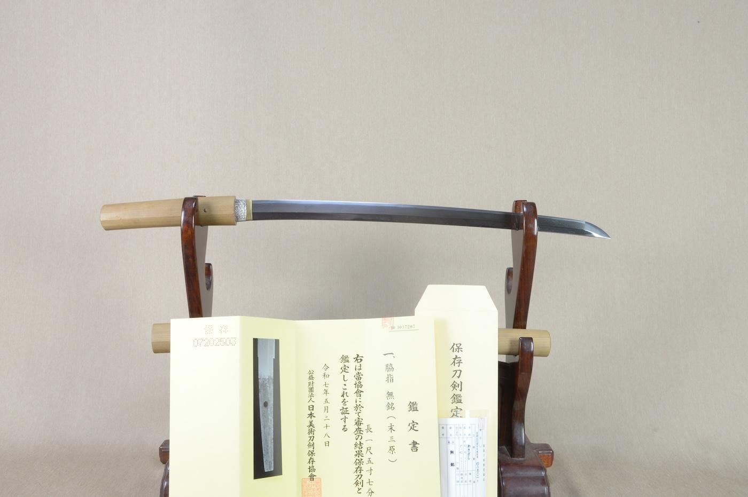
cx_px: 374
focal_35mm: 30
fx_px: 623
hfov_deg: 62.0
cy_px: 248
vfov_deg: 43.5
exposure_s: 1/2
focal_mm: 20
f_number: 11
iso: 400
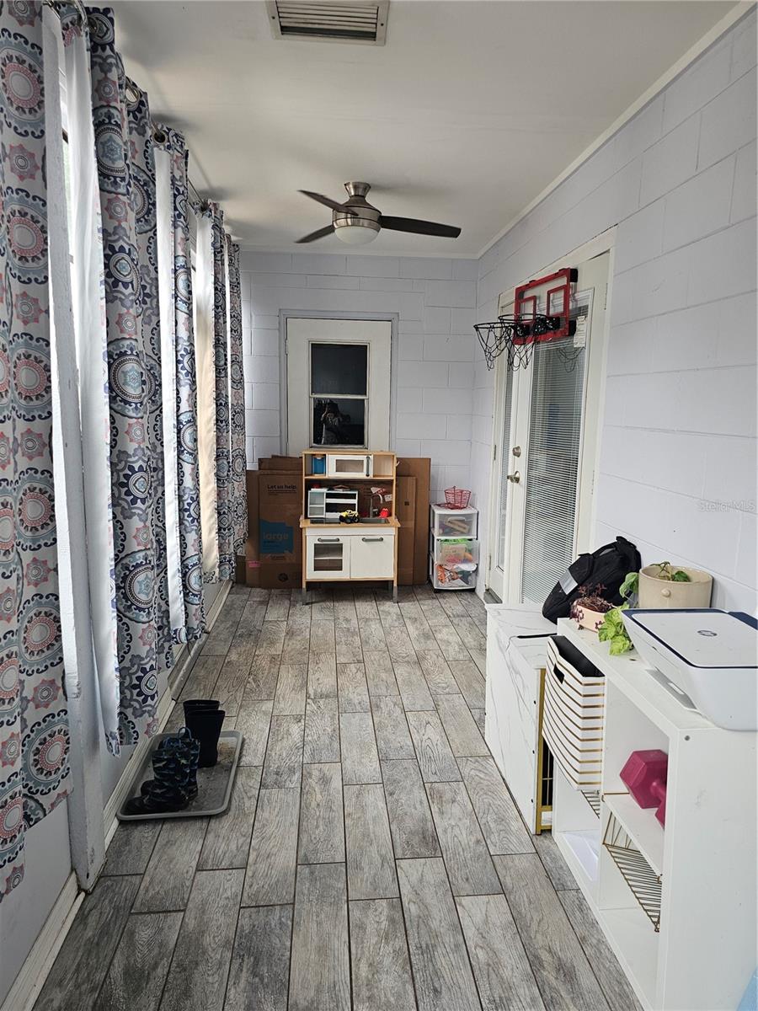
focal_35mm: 23
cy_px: 506
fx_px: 672
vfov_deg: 73.9
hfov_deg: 58.9
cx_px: 379
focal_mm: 6.3
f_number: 1.7
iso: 100
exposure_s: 1/207
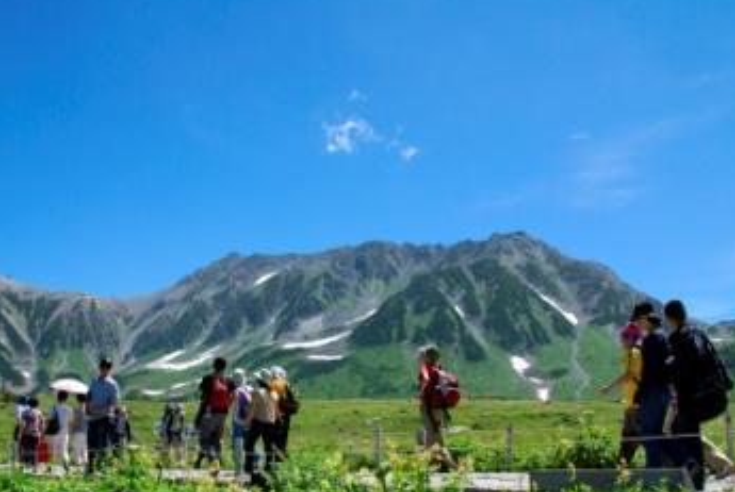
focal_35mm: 39
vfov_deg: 34.1
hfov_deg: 49.4
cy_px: 305
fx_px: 797
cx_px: 322
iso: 100
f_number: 8
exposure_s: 1/500
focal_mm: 20
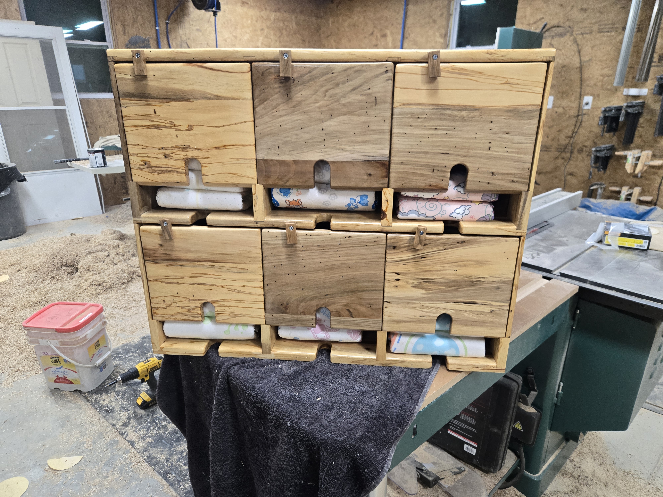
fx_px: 441
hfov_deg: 73.9
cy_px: 248
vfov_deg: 58.9
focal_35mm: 23
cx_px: 332
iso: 400
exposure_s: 1/120
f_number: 1.8
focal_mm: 5.4
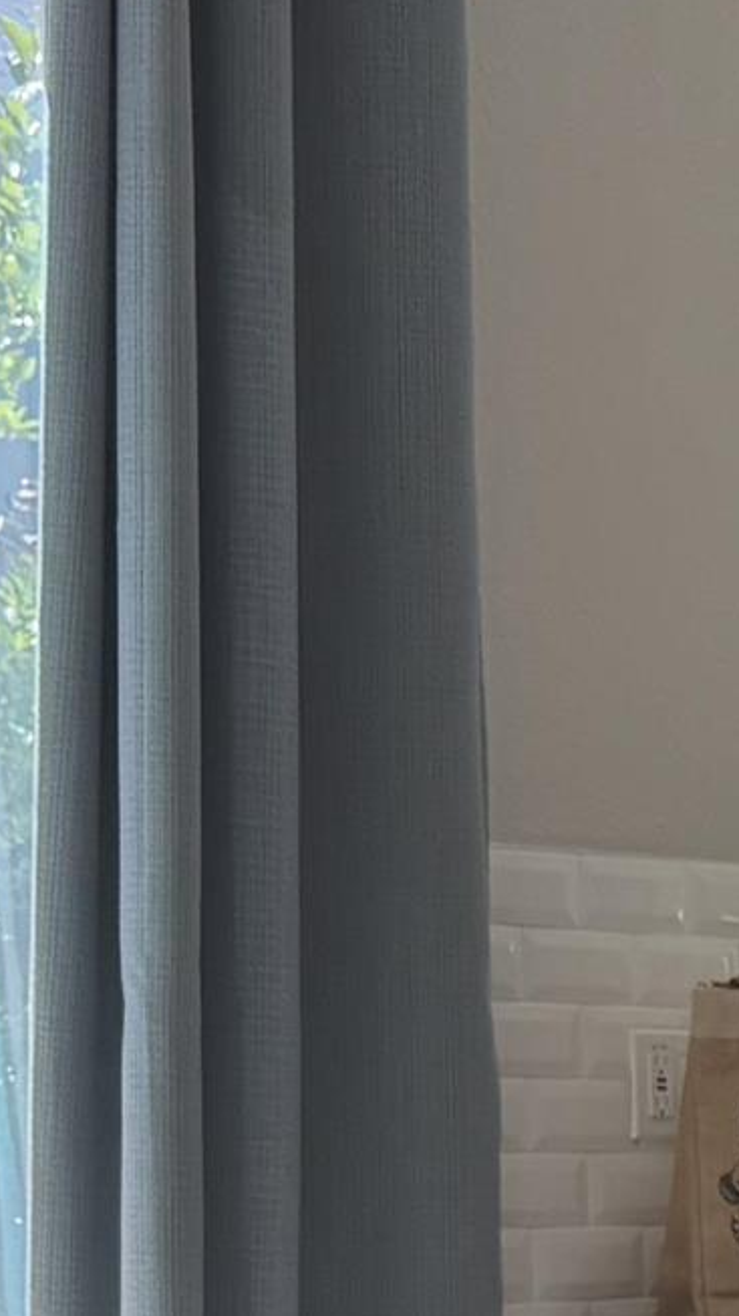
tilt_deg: -7.1
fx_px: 4288
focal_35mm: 123
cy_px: 1586
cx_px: 2070
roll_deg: -1.1
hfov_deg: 8.5
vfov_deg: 16.7
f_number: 1.78
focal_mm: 6.76
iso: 100
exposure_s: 1/301
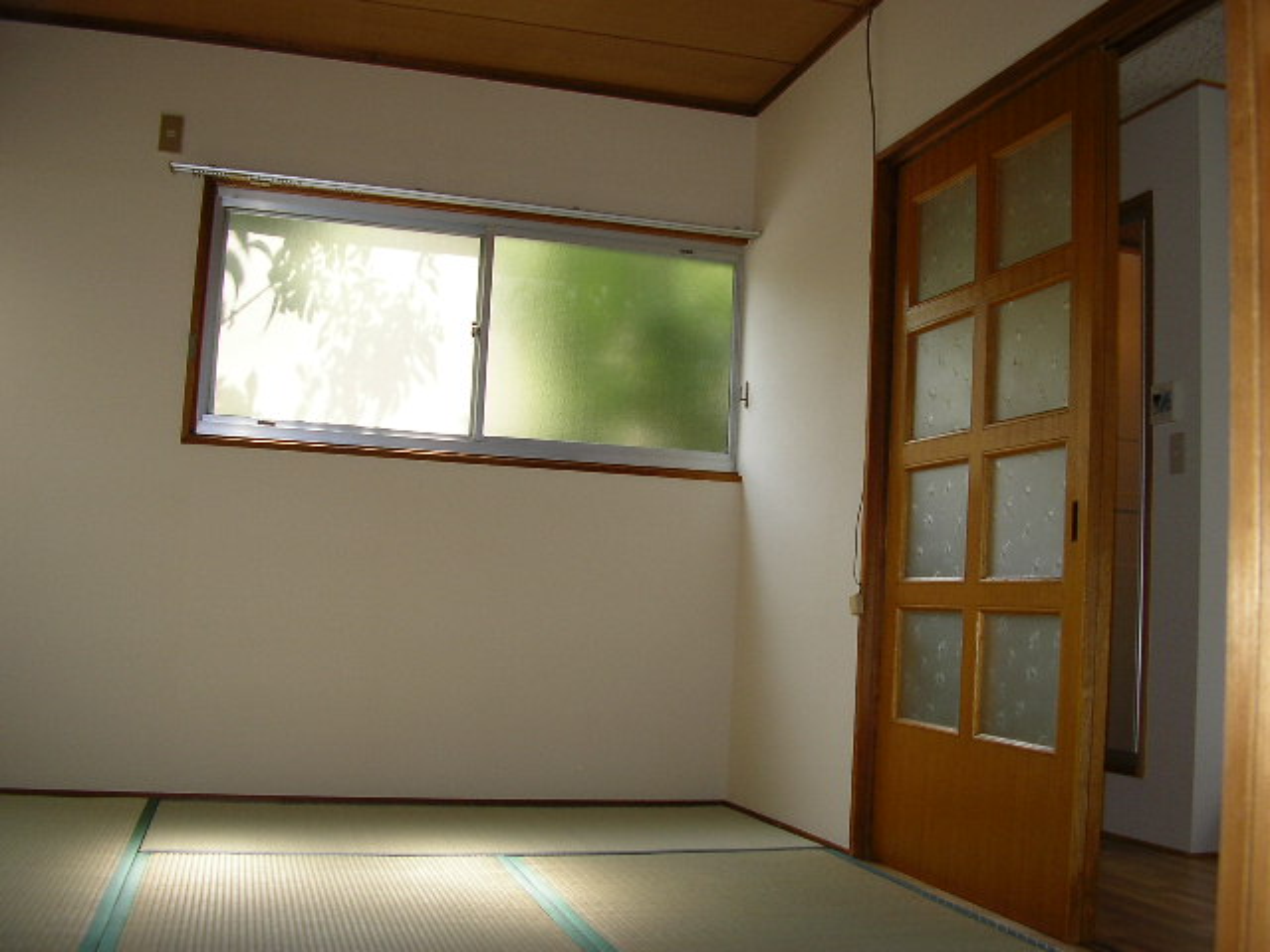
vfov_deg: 37.7
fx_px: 1394
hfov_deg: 49.0
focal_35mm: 38
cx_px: 635
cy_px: 476
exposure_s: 1/79.7
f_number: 2.9
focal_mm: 5.8
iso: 50
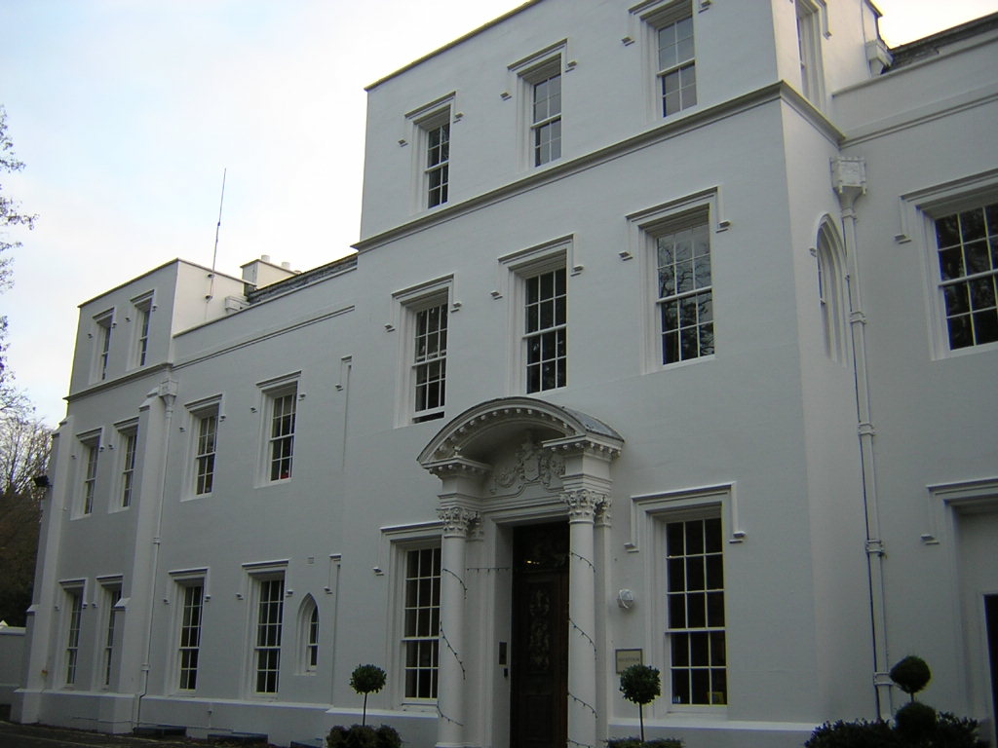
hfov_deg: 51.4
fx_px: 1038
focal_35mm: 36
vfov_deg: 39.7
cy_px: 374
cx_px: 499
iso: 100
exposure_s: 1/71.9
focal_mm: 4.7
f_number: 2.6
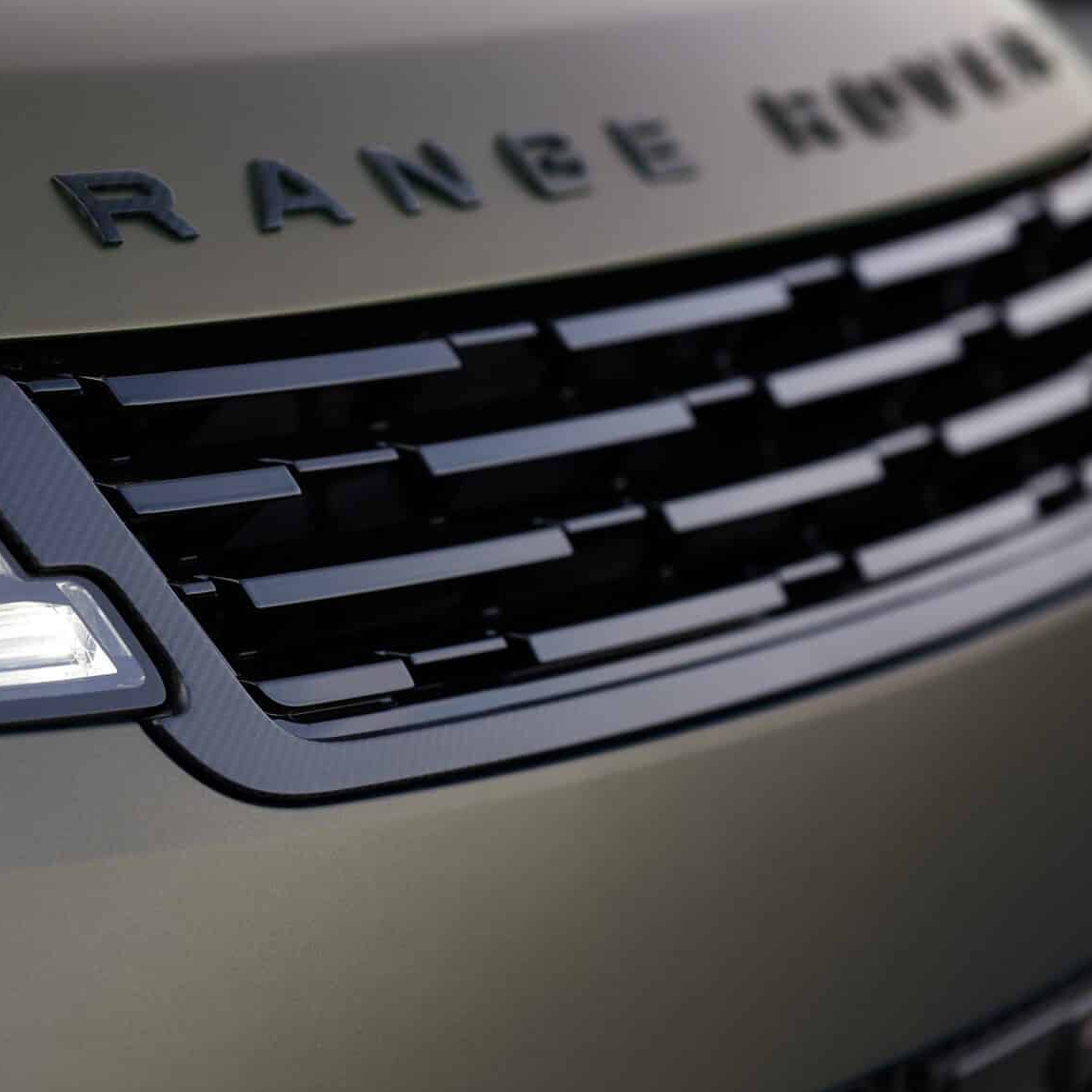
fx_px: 4604
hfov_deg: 13.5
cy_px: 526
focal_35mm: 129
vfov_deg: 13.5
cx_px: 254
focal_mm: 85
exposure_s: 1/400
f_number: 2.5
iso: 125
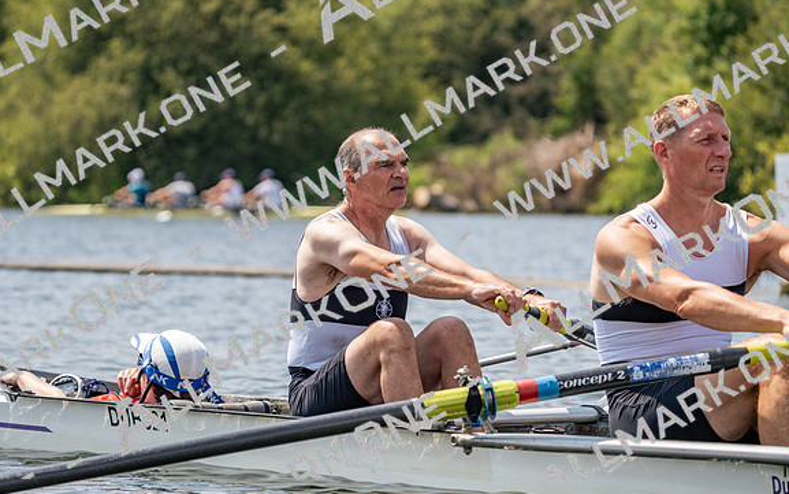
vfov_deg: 6.4
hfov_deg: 10.2
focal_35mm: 205
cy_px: 244
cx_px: 394
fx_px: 4409
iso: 250
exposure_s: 1/1600
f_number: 5.6
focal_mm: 200
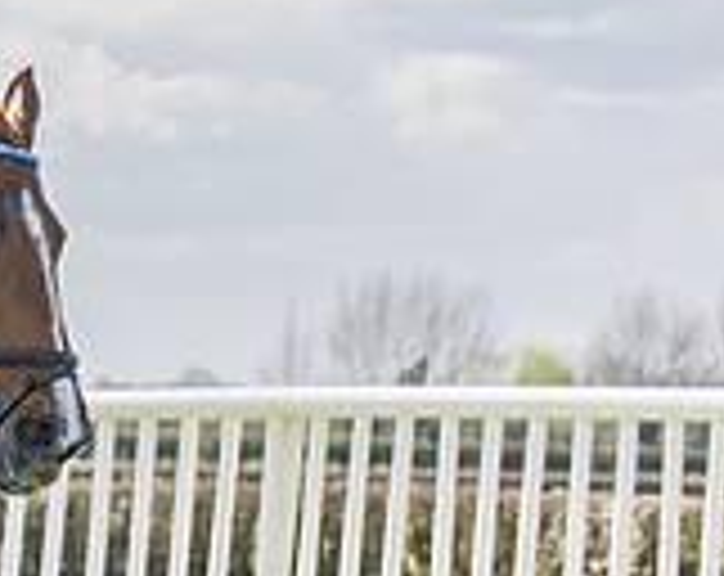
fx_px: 7460
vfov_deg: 4.4
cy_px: 413
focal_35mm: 349
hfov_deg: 5.5
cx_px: -431
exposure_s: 1/2000
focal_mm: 70
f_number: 4
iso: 400
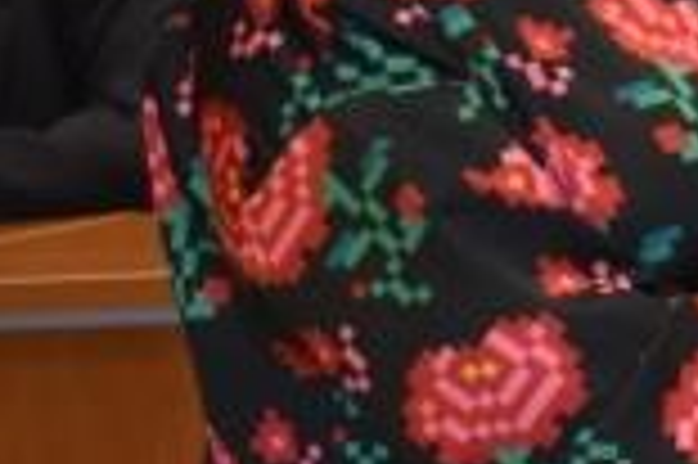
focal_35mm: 218
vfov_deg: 6.2
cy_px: -182
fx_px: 4222
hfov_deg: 8.3
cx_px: 1900
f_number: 3.8
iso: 800
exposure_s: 1/160
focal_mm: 22
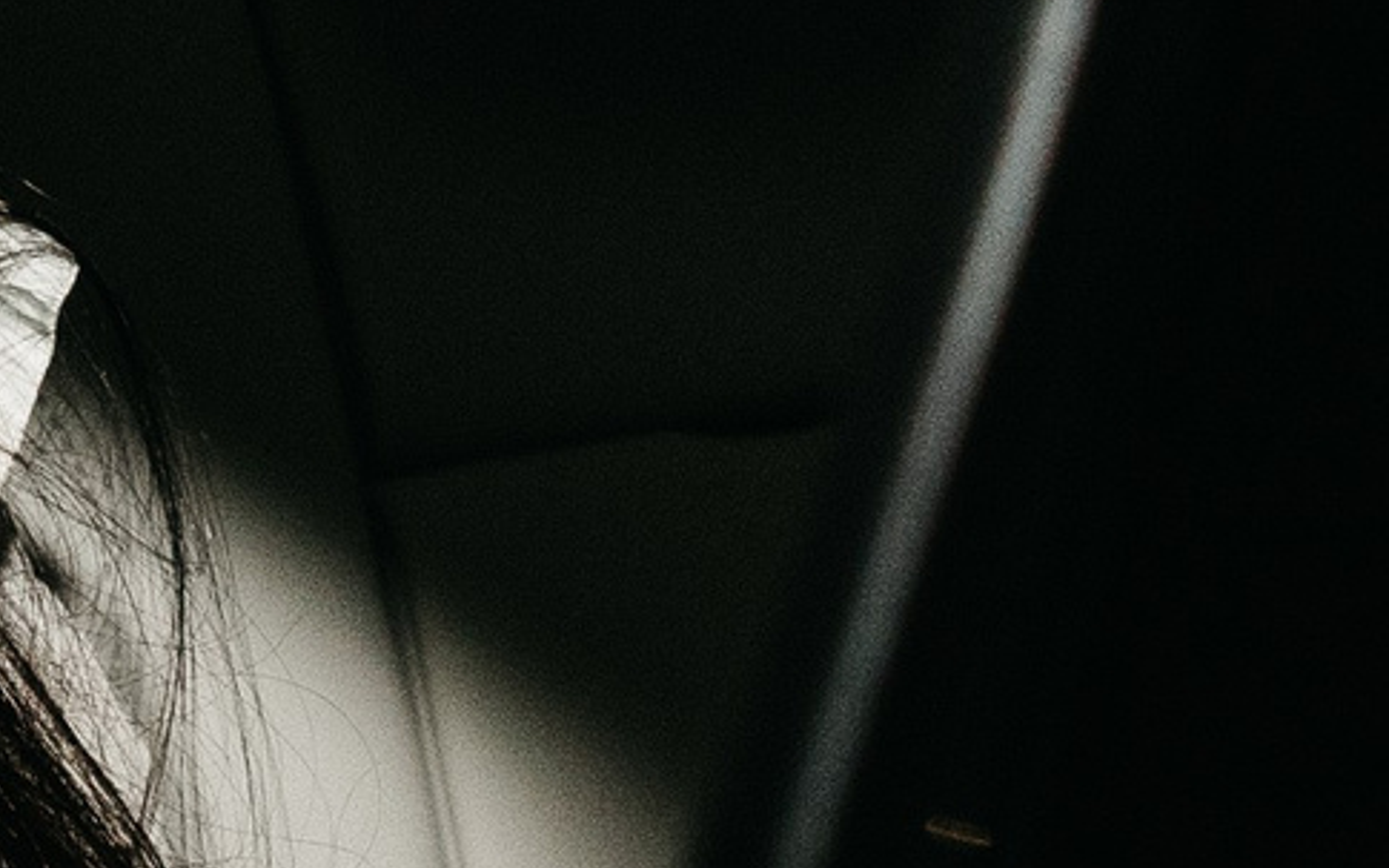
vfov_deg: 5.4
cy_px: 306
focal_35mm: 243
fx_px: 9198
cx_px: -600
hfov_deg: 8.5
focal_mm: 26
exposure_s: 1/160
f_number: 4
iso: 1000
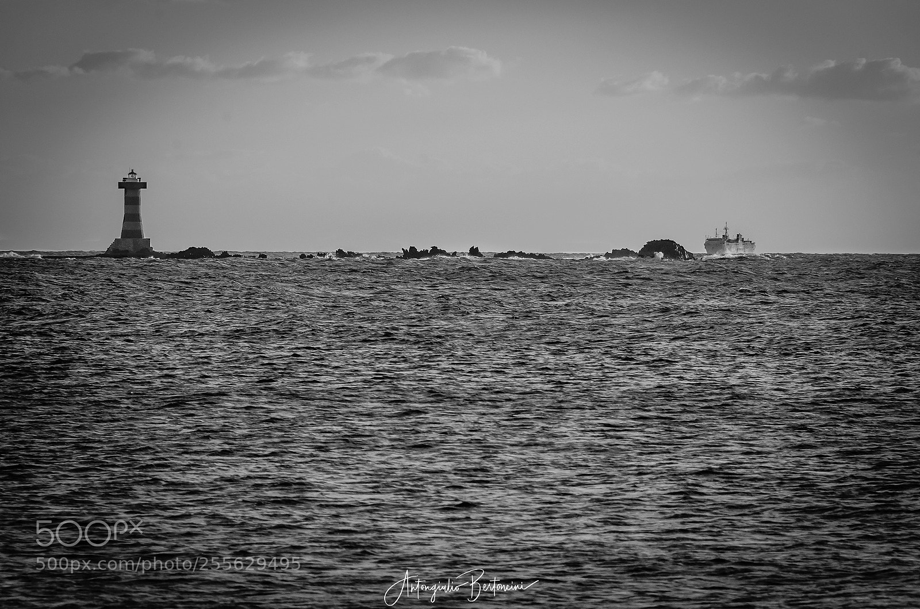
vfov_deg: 4.6
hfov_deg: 6.9
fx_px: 7649
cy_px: 304
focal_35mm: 300
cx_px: 460
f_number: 13
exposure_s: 1/800
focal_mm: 200
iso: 640
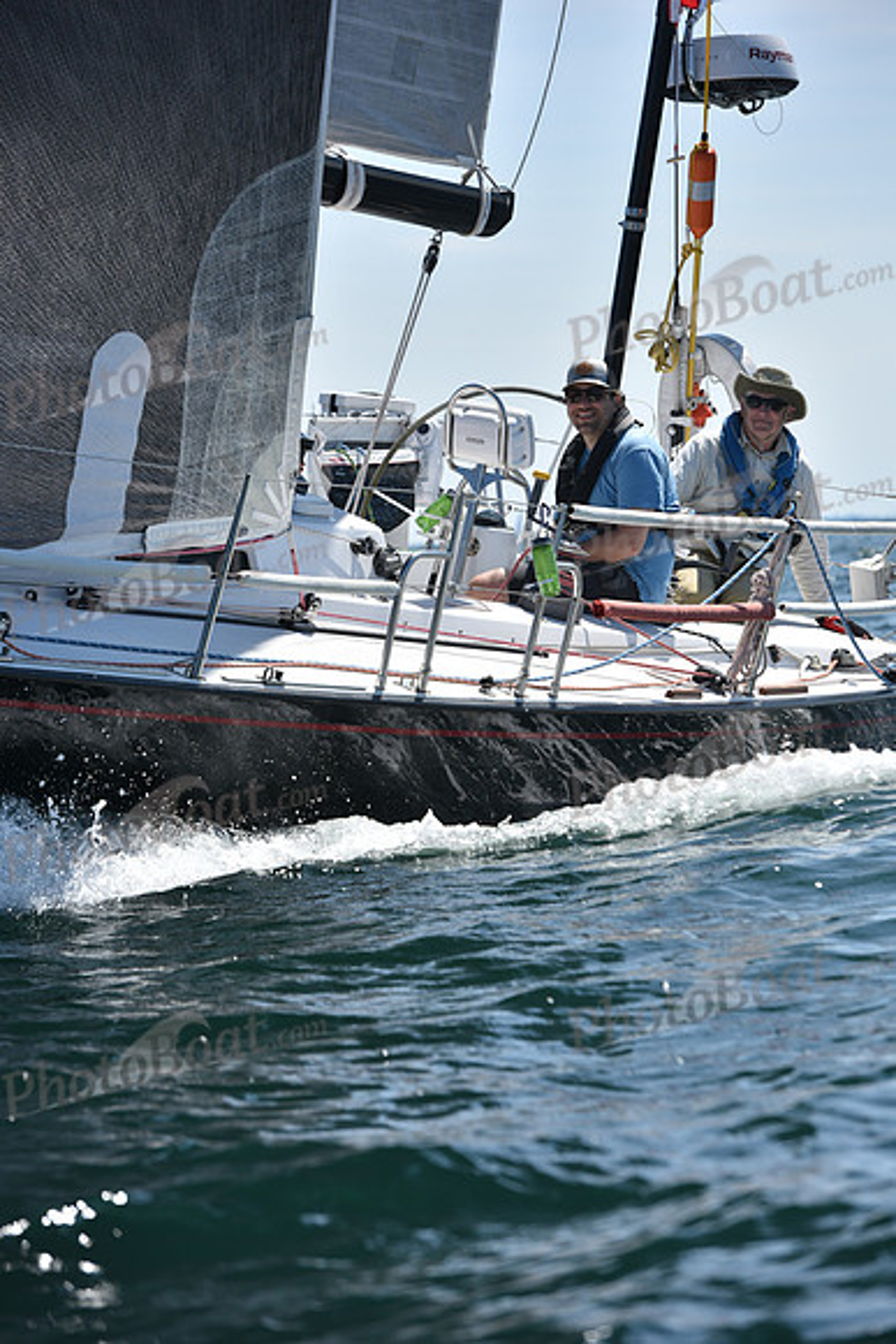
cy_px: 672
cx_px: 448
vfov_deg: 12.4
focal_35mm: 165
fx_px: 6156
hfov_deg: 8.3
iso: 250
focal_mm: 165
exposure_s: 1/1600
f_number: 6.3
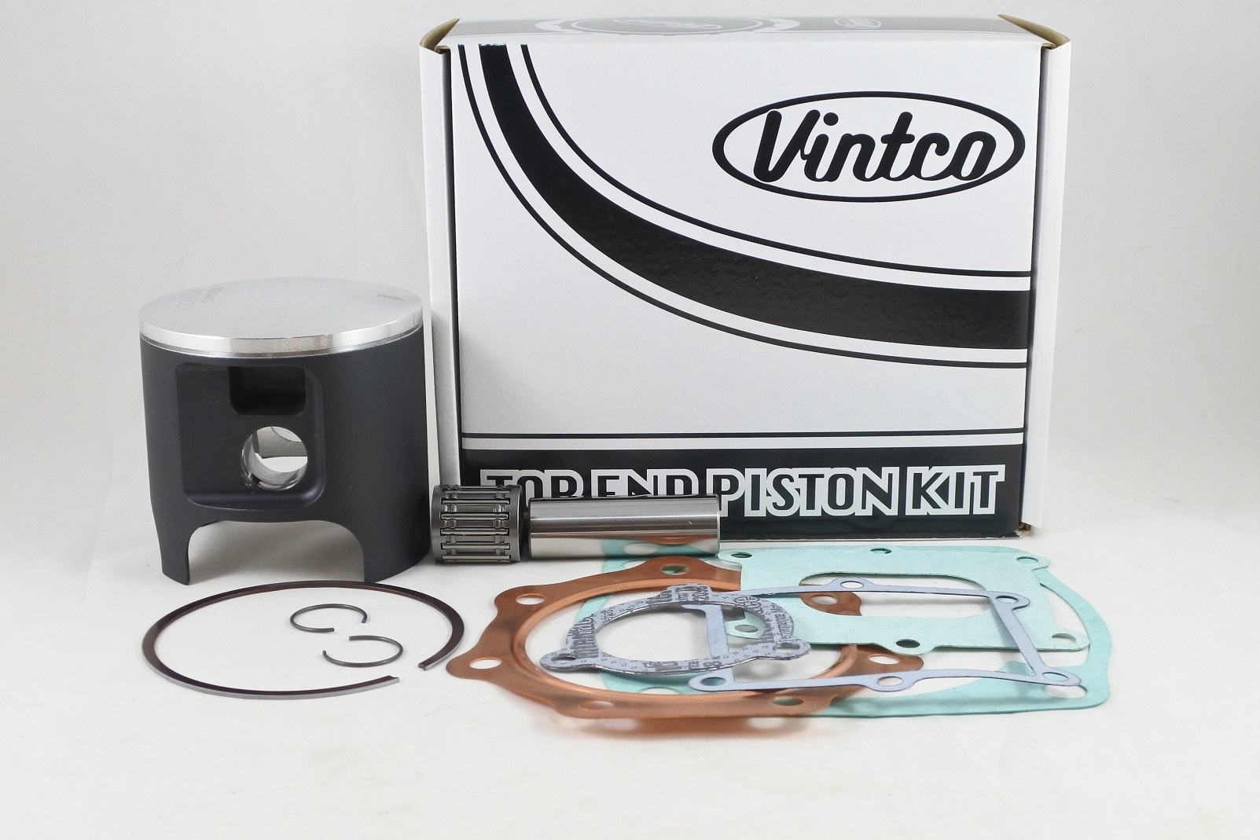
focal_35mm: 36
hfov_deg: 53.1
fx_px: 1260
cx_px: 630
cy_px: 420
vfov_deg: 36.9
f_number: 4
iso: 500
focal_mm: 13.7
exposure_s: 1/125
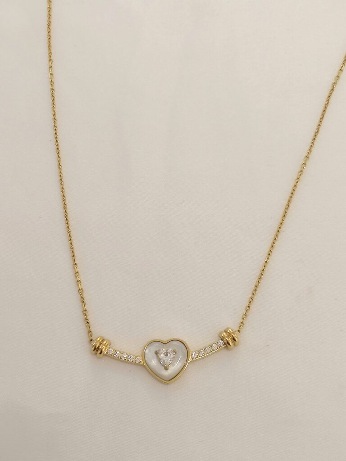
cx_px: 173
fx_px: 733
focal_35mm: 55
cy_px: 230
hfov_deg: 26.6
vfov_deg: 34.9
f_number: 1.8
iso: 80
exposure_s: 1/50
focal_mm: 4.75
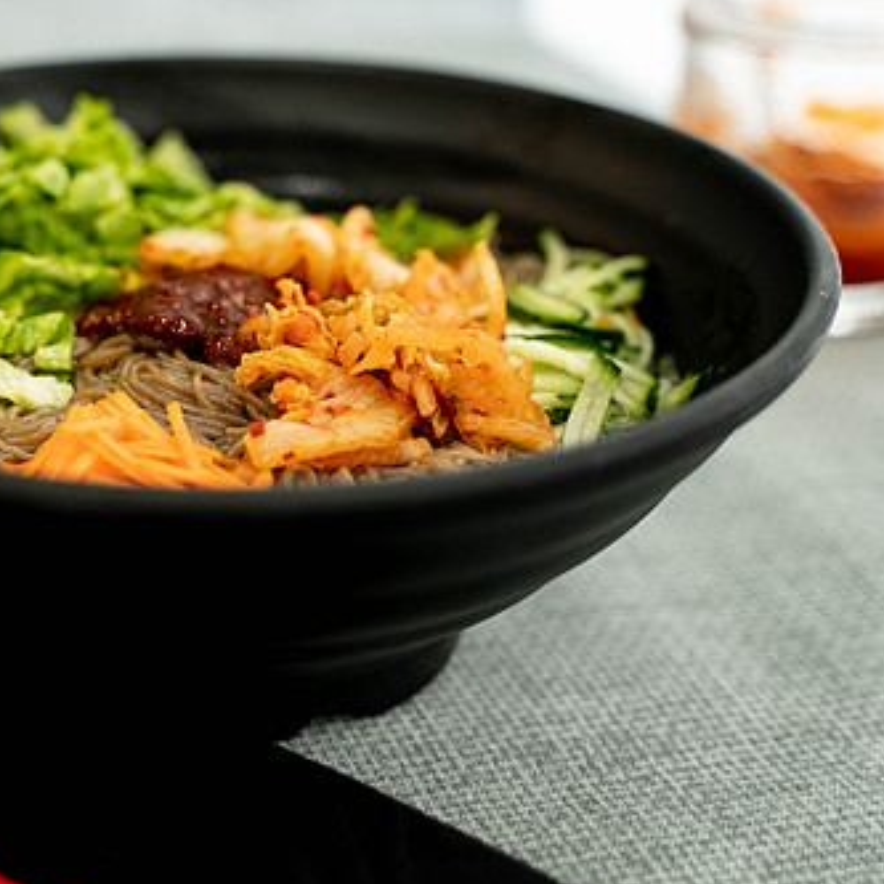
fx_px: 2225
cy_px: 405
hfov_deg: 22.2
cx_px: 188
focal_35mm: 77
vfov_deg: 22.5
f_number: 3.2
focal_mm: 52
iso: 1600
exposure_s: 1/160
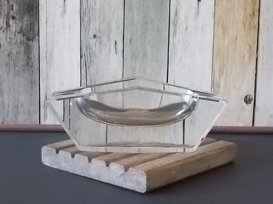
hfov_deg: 25.7
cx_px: 136
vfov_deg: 19.4
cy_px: 102
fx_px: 599
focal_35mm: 76
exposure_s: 1/30
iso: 800
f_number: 5.8
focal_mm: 13.5
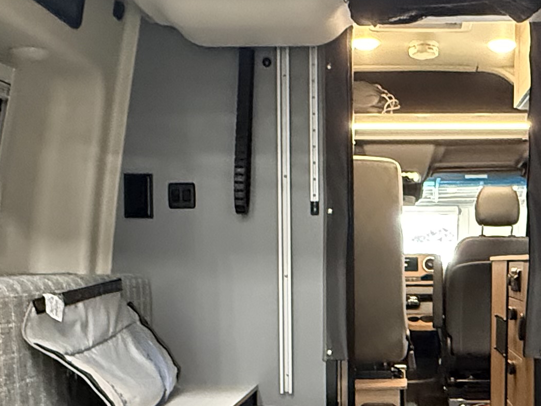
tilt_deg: -5.3
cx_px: 401
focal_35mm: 54
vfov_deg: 26.6
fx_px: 844
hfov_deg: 34.8
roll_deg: -0.4
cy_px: 320
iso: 800
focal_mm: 2.22
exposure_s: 1/60
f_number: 2.2
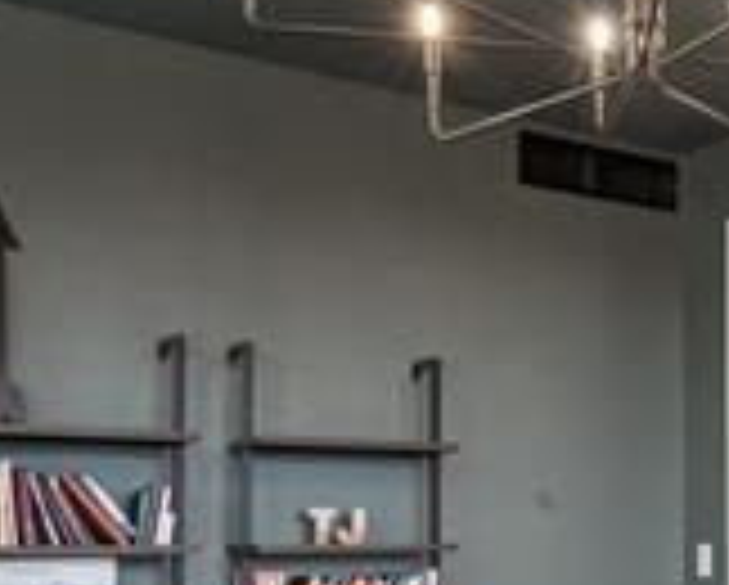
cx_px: 999
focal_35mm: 65
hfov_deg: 24.6
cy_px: 531
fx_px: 1401
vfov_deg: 23.0
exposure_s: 1
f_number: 11
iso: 100
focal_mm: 17.5
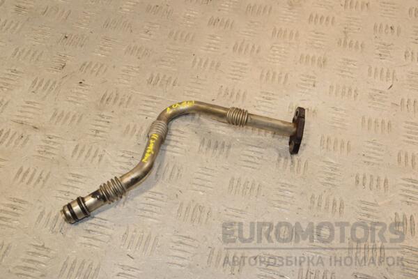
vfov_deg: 26.5
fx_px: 592
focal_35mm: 51
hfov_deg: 38.9
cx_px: 209
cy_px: 140
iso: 800
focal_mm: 34
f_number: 9
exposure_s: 1/200
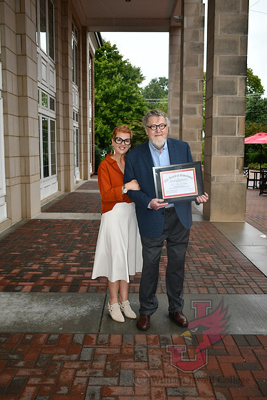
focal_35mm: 36
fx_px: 400
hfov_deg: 36.9
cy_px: 200
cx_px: 134
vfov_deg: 53.1
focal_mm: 18
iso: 320
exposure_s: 1/125
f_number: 3.5
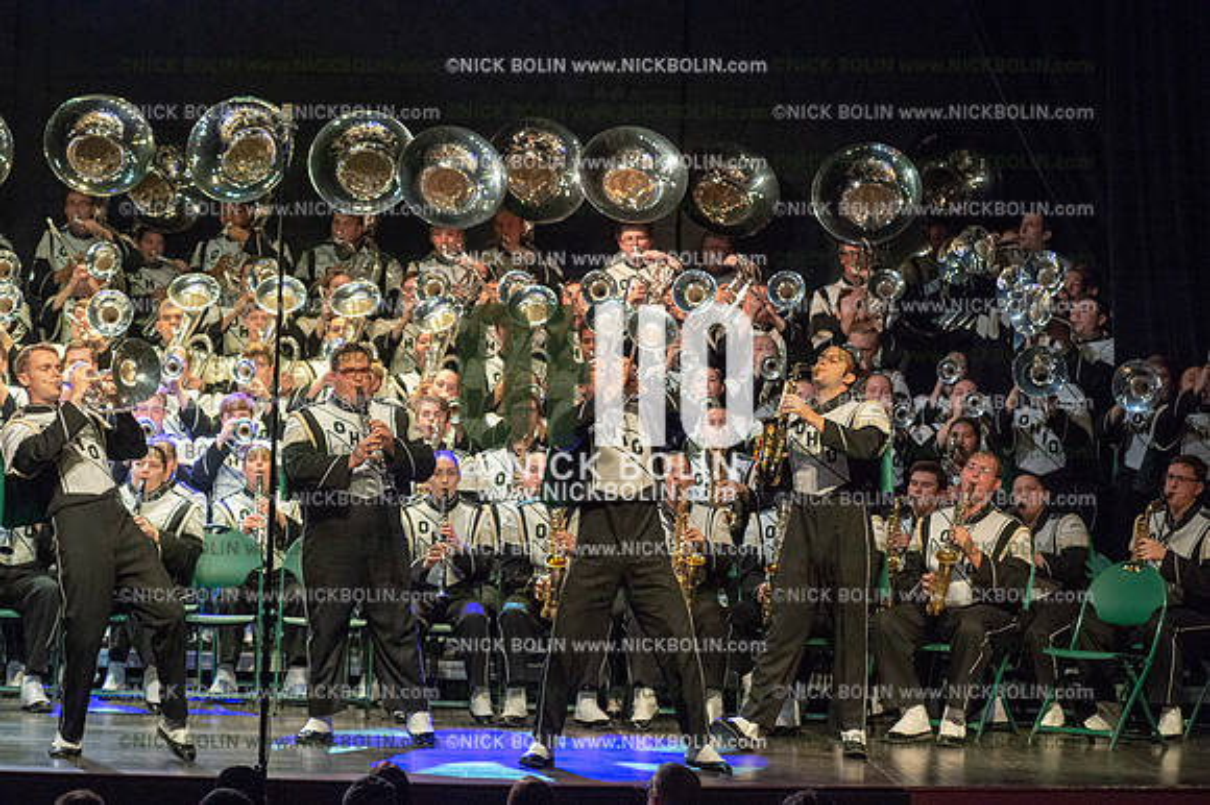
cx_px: 605
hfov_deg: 11.4
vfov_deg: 7.6
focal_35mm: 180
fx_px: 6046
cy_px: 402
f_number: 5.6
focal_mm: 180
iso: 8000
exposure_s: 1/250
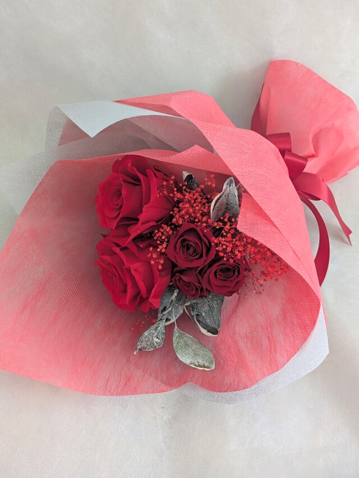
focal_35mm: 25
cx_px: 180
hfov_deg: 54.9
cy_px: 239
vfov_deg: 69.4
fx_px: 346
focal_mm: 5.43
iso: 102
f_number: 1.89
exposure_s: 1/24
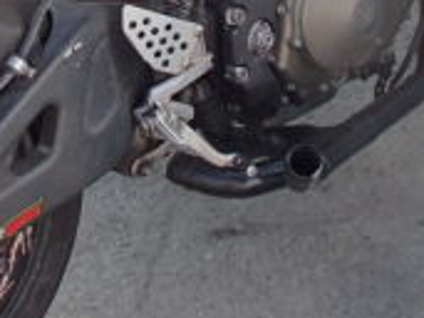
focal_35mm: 105
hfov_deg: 18.7
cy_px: -62
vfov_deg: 13.7
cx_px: 136
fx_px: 1285
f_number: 3.9
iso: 100
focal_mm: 5
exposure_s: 1/320
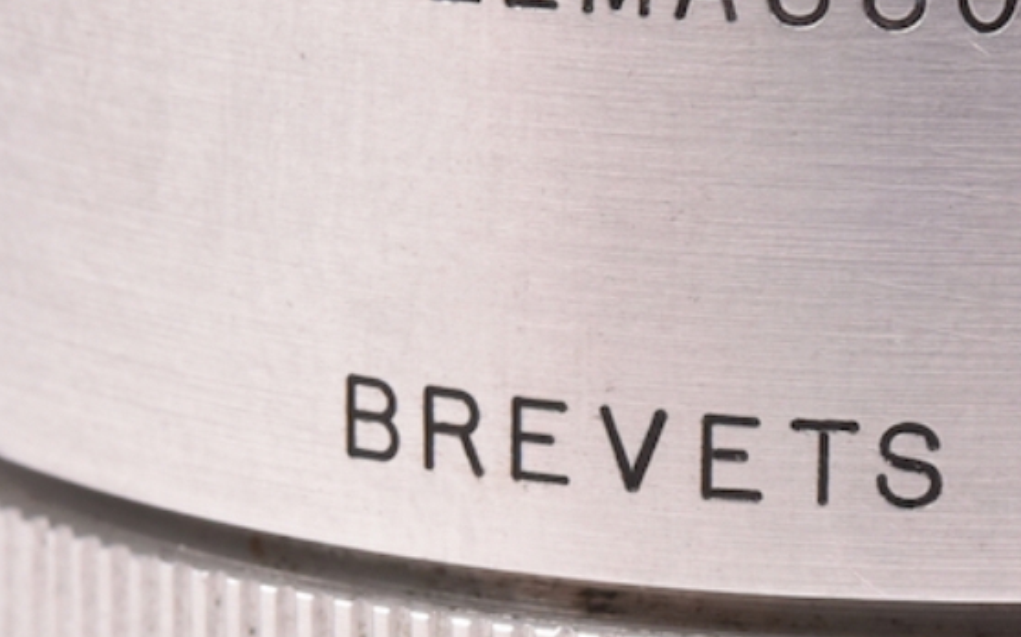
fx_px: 5506
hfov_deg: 10.6
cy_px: 196
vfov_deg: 6.6
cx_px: 865
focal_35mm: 198
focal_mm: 60
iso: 2500
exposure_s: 1/160
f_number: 20
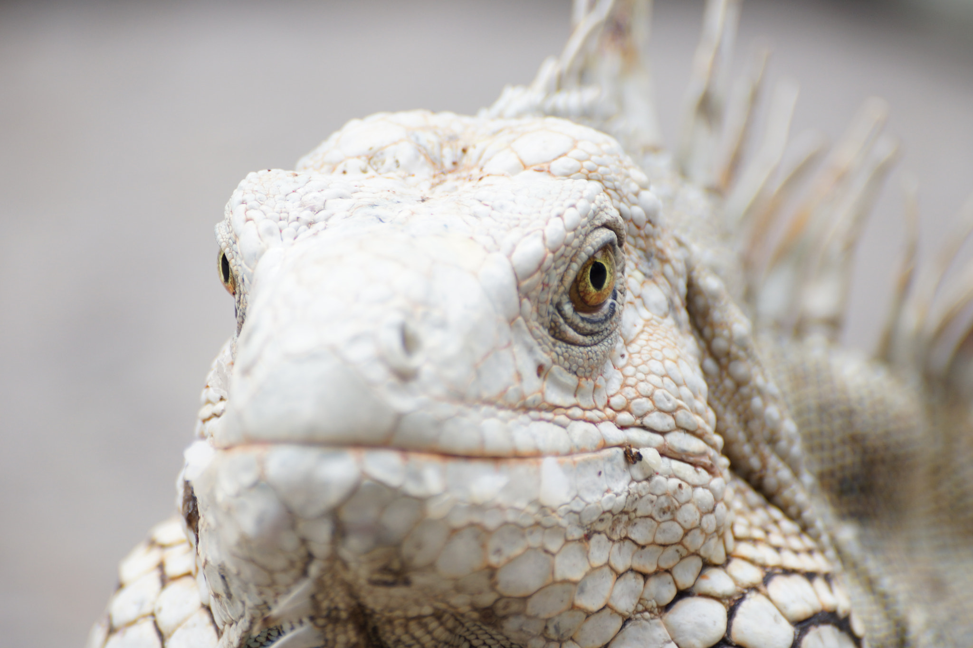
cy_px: 324
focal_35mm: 450
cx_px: 486
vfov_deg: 3.1
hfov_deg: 4.6
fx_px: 12161
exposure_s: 1/320
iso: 200
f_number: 5.6
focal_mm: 300
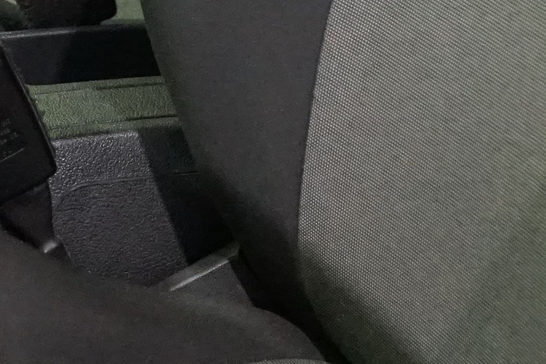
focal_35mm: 188
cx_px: 26
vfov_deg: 7.2
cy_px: -85
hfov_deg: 10.9
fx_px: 2851
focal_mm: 37
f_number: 4
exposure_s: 1/60
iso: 6400
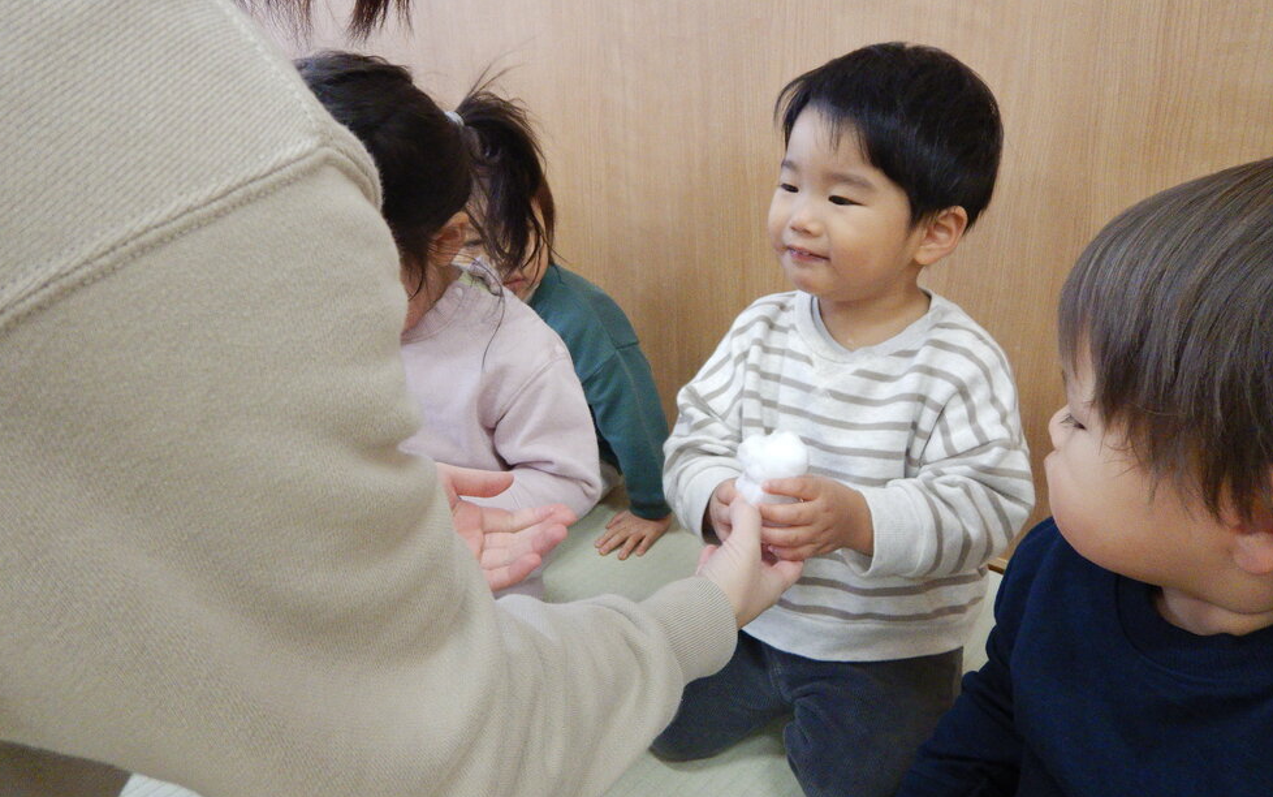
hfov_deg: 70.4
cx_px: 630
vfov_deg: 47.5
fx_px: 902
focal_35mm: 26
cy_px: 340
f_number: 2.8
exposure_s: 1/30
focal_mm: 4.3
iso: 180
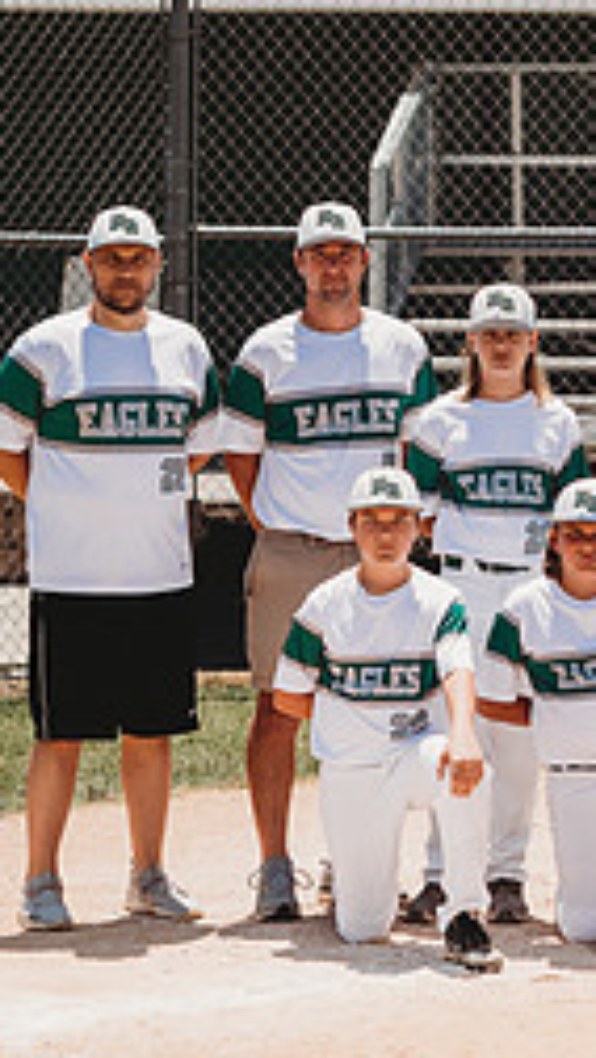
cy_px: 338
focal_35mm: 205
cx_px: 978
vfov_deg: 10.5
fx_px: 5752
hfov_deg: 5.9
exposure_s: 1/2500
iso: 100
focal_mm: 85
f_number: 2.8
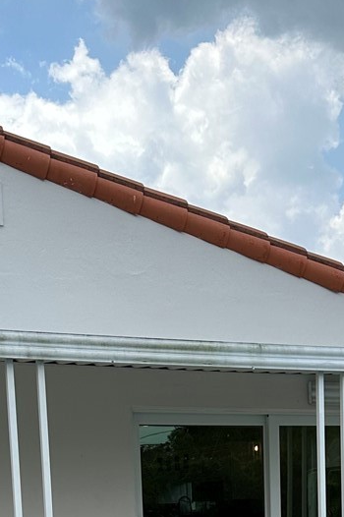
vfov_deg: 23.9
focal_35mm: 76
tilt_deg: -6.3
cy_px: 649
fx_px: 1091
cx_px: 244
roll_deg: +0.5
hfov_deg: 17.8
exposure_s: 1/4016
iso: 80
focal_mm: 6.86
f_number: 1.78
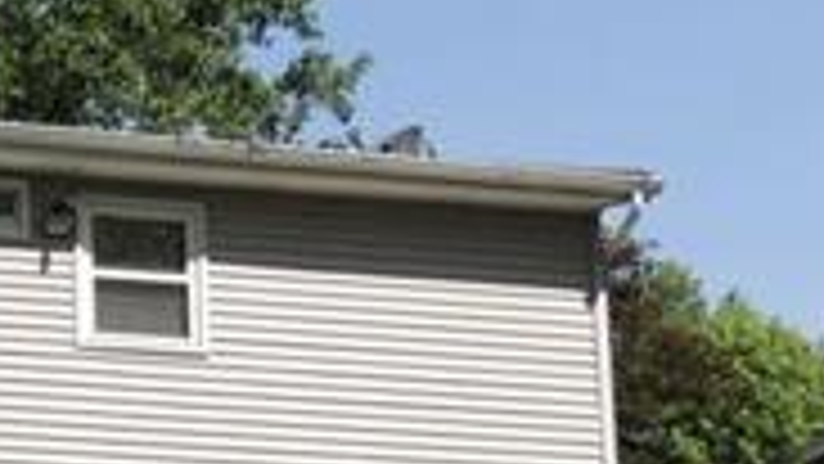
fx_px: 2491
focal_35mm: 114
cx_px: -275
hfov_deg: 17.5
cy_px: 635
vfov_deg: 10.4
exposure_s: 1/1000
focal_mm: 5.3
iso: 100
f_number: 3.1
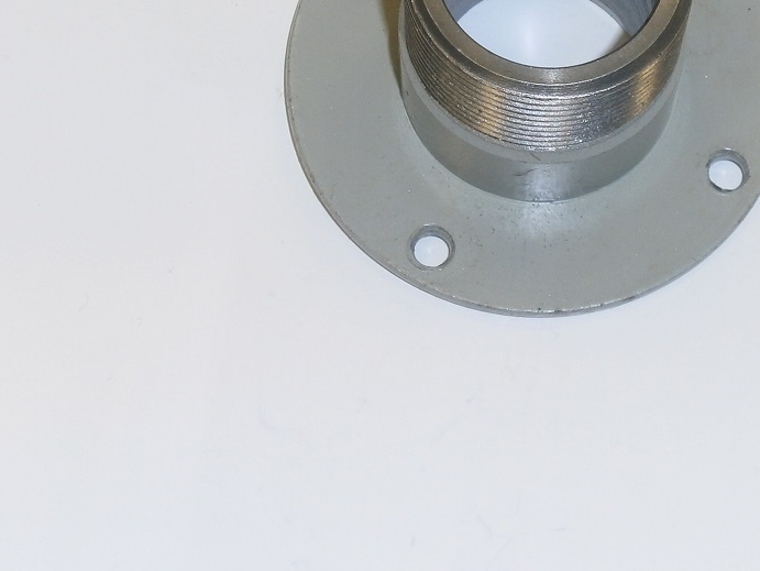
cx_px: 546
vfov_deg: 12.4
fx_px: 2614
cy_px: 133
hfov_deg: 16.5
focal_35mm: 119
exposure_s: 1/50
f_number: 4.6
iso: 125
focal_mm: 11.1
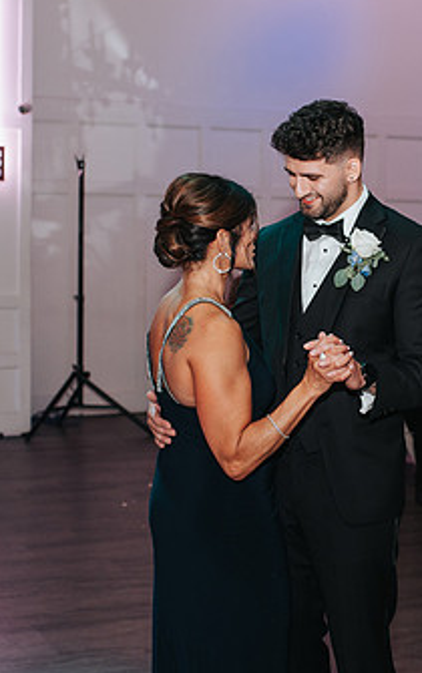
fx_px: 1340
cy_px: 325
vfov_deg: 28.2
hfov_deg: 17.8
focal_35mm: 73
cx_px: 305
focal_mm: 35
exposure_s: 1/200
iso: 1000
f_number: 2.8
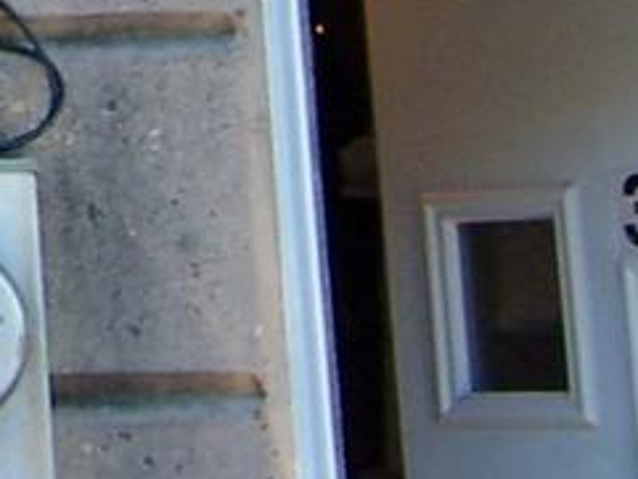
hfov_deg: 7.8
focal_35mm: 239
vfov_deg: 5.8
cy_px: -918
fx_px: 4407
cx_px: -831
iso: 80
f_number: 4
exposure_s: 1/90
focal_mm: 6.7
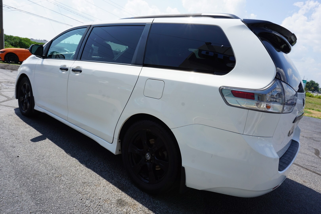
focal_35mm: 24
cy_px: 107
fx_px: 214
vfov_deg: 53.1
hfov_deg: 73.7
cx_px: 160
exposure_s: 1/125
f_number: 11
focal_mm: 16
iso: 100
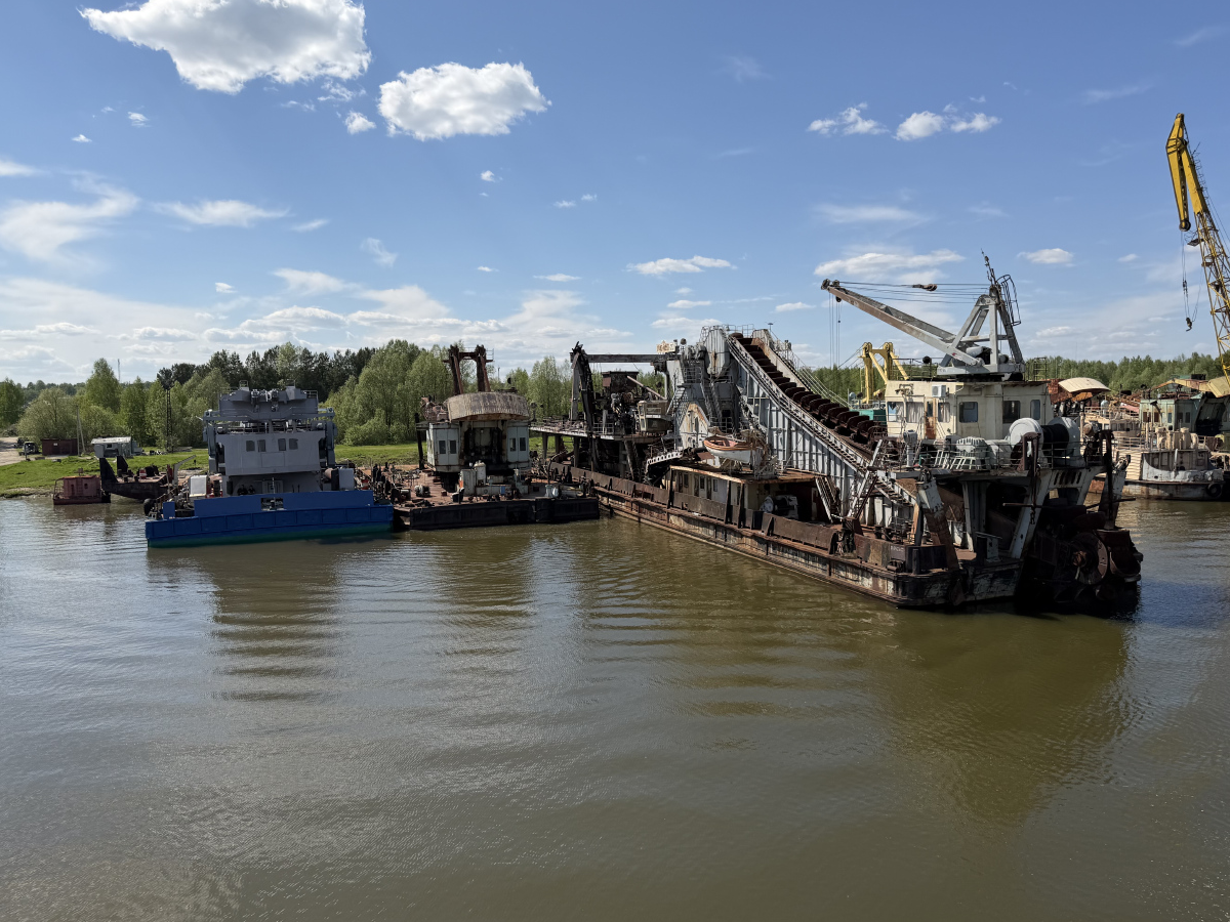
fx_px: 924
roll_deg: -1.2
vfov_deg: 53.1
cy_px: 448
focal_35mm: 26
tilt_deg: -3.8
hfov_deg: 67.3
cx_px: 627
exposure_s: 1/7353
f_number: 1.78
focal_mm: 6.76
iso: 80
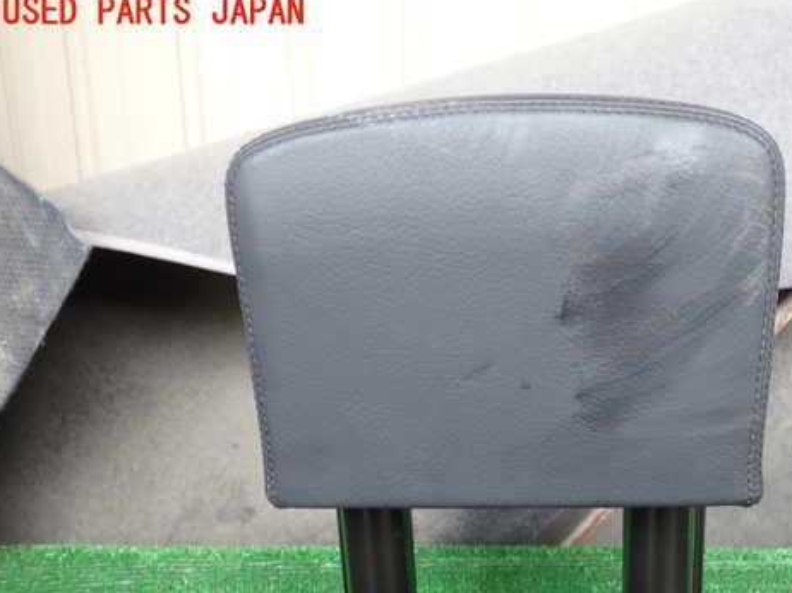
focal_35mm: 39
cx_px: 507
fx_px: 892
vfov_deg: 36.5
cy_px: 377
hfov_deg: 47.3
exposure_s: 1/60
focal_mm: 5.4
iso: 125
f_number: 2.3
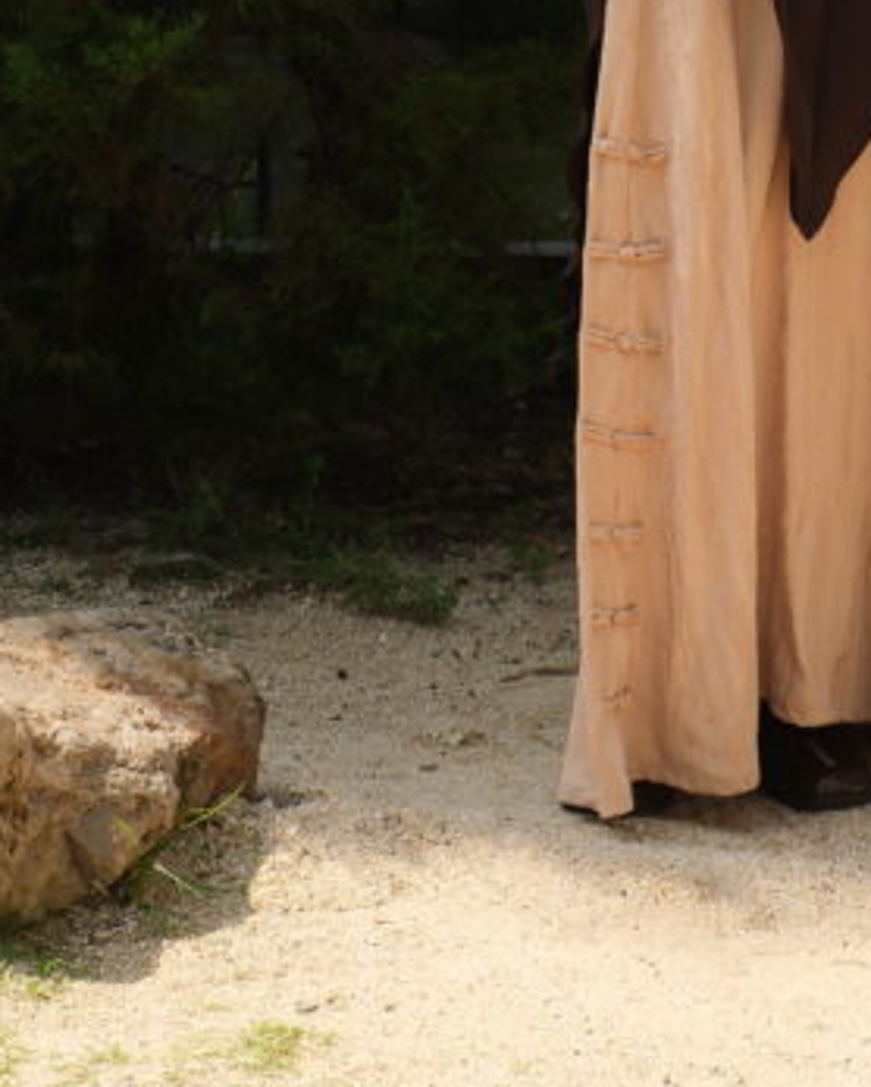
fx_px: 4153
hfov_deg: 11.9
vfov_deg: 14.4
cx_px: 777
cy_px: -263
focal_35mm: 129
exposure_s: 1/250
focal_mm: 35
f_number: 11
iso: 640
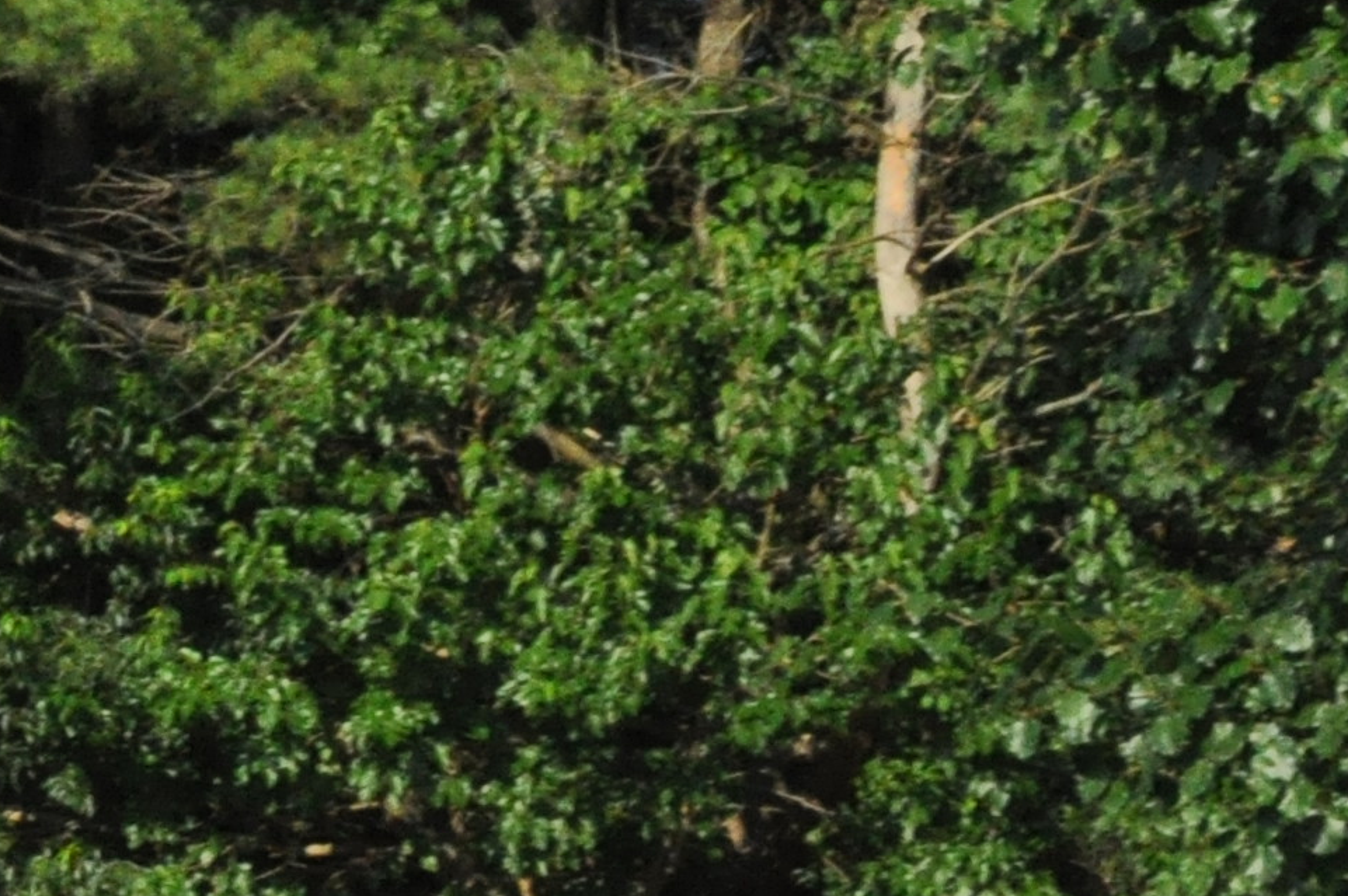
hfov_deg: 7.0
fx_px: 10513
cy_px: 1360
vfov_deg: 4.8
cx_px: -1533
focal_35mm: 281
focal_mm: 42
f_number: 18
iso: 1600
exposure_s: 1/320
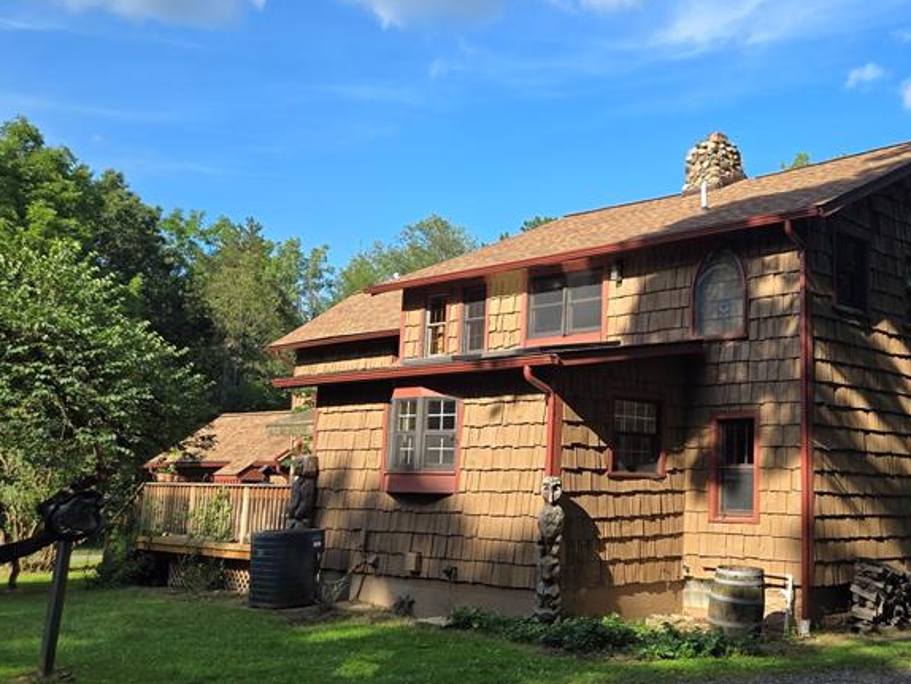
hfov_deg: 44.0
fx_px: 1079
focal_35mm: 41
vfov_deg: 35.2
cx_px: 705
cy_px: 336
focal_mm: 5.4
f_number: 1.8
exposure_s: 1/994
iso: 25
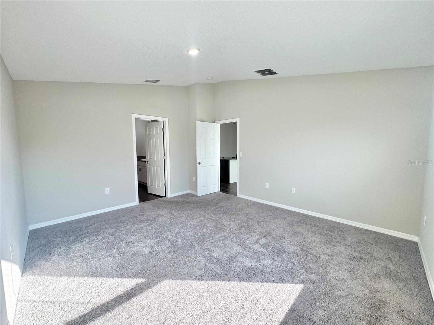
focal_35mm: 14
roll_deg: +0.2
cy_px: 162
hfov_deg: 102.1
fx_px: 176
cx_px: 217
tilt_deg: -5.4
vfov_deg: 85.7
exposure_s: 1/120
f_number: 2.2
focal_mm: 2.22
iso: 64
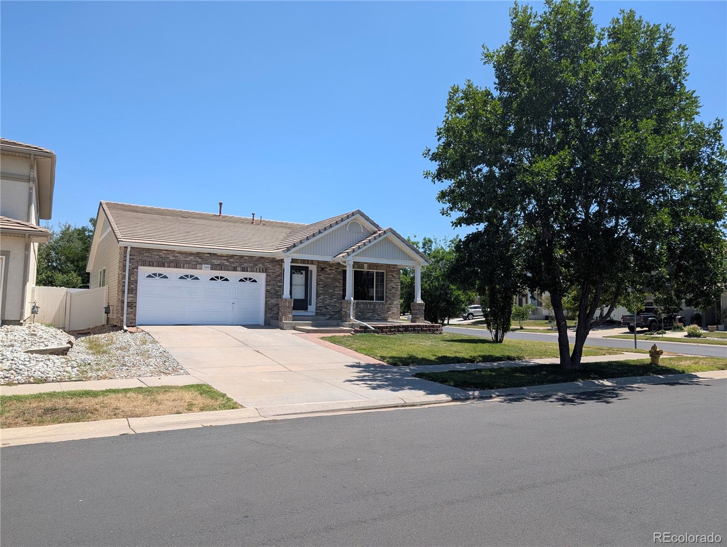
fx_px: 505
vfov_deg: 56.9
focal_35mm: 24
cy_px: 274
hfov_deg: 71.5
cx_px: 364
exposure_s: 1/1025
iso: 22
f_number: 1.68
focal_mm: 6.9
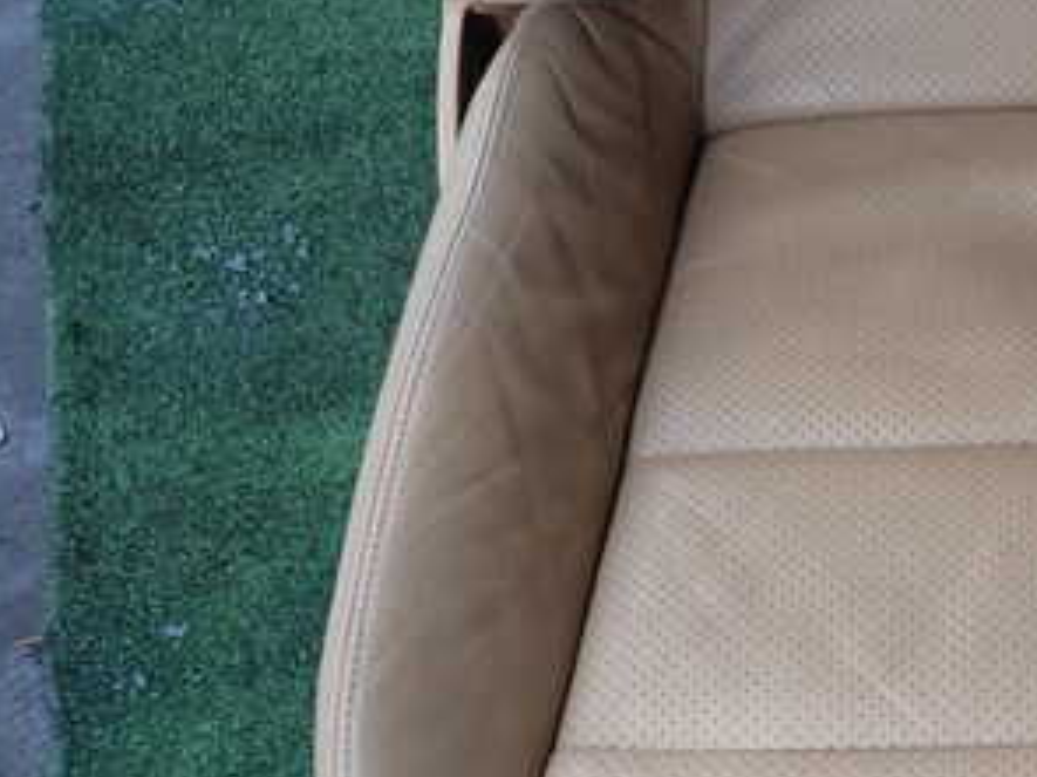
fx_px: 1827
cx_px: 1012
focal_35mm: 61
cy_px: 556
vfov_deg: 23.8
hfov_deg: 29.8
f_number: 2.3
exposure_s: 1/250
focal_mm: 5.4
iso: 100
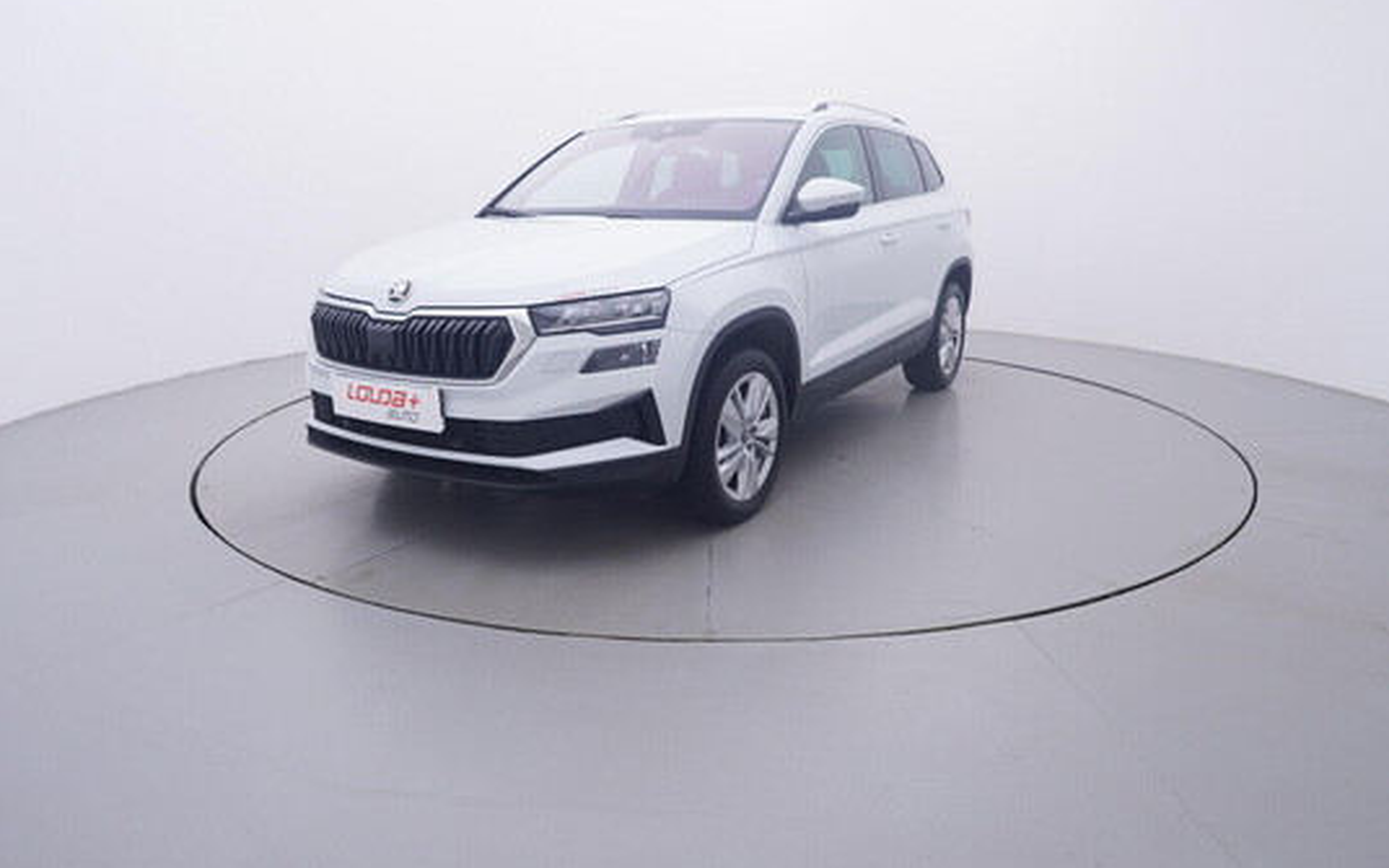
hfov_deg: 75.9
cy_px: 439
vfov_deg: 52.0
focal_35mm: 24
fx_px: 890
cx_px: 688
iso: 200
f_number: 5
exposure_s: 1/80
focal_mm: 15
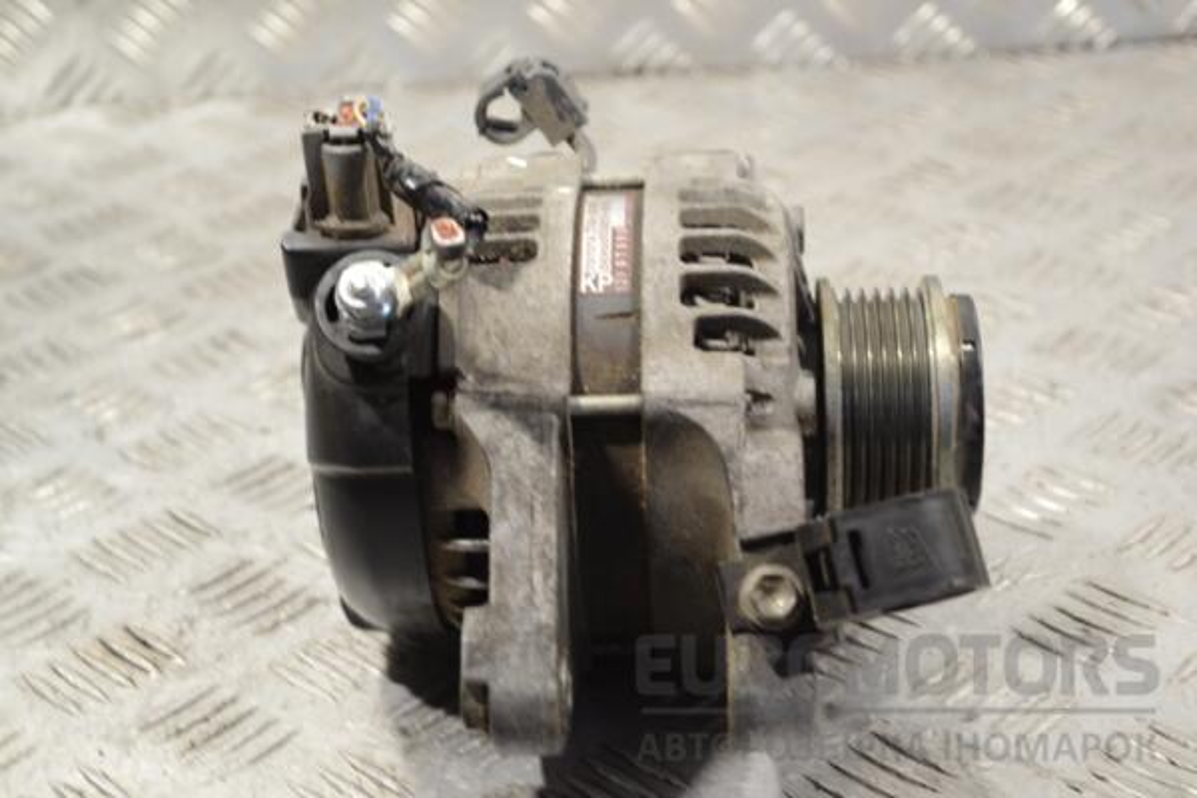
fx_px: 2194
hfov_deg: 30.5
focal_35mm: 66
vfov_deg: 20.6
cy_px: 399
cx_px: 598
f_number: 5.3
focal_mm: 44
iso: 280
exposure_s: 1/30
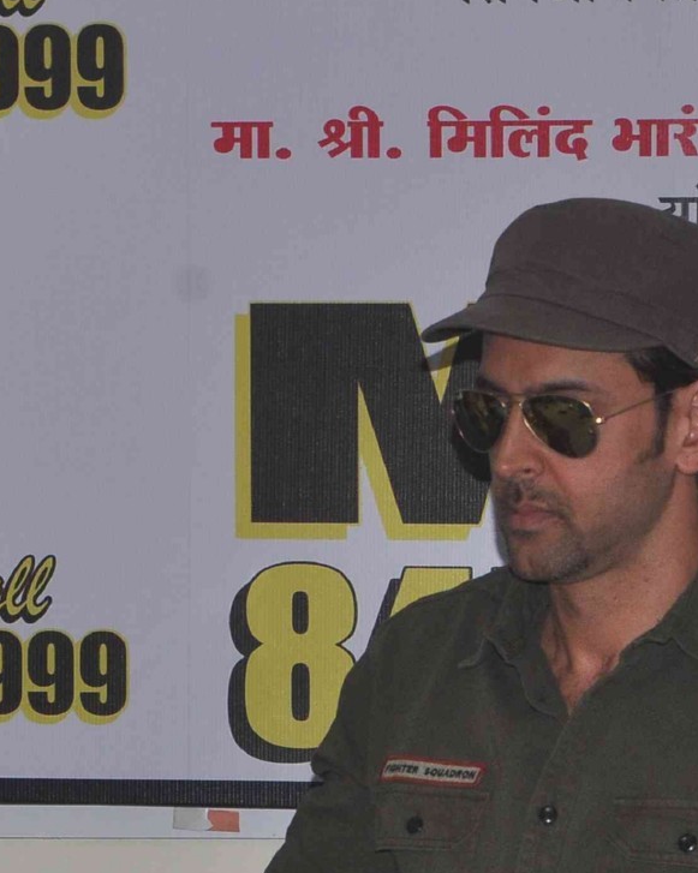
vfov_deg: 4.8
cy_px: 705
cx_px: 40
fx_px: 10387
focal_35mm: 402
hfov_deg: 3.8
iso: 500
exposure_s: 1/200
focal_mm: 92
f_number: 11
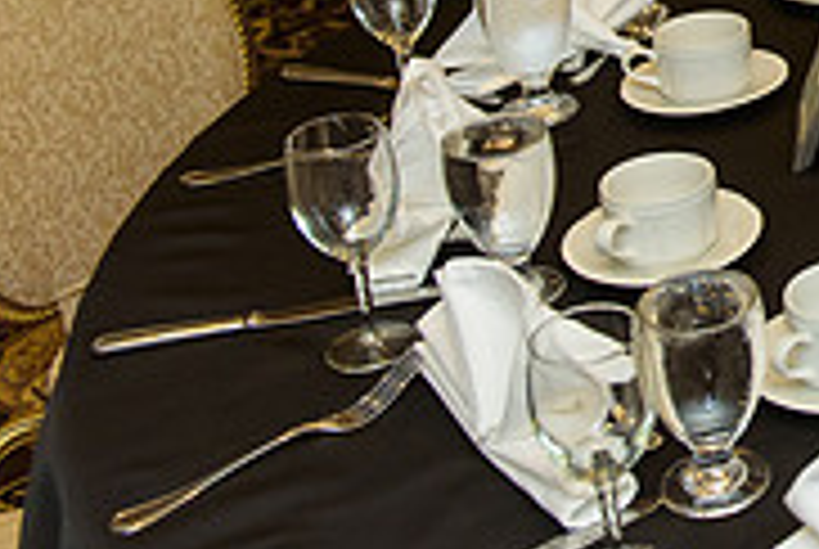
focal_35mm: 89
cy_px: -187
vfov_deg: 14.7
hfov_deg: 19.9
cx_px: 1210
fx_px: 2028
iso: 1600
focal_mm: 28
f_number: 3.2
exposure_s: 1/125
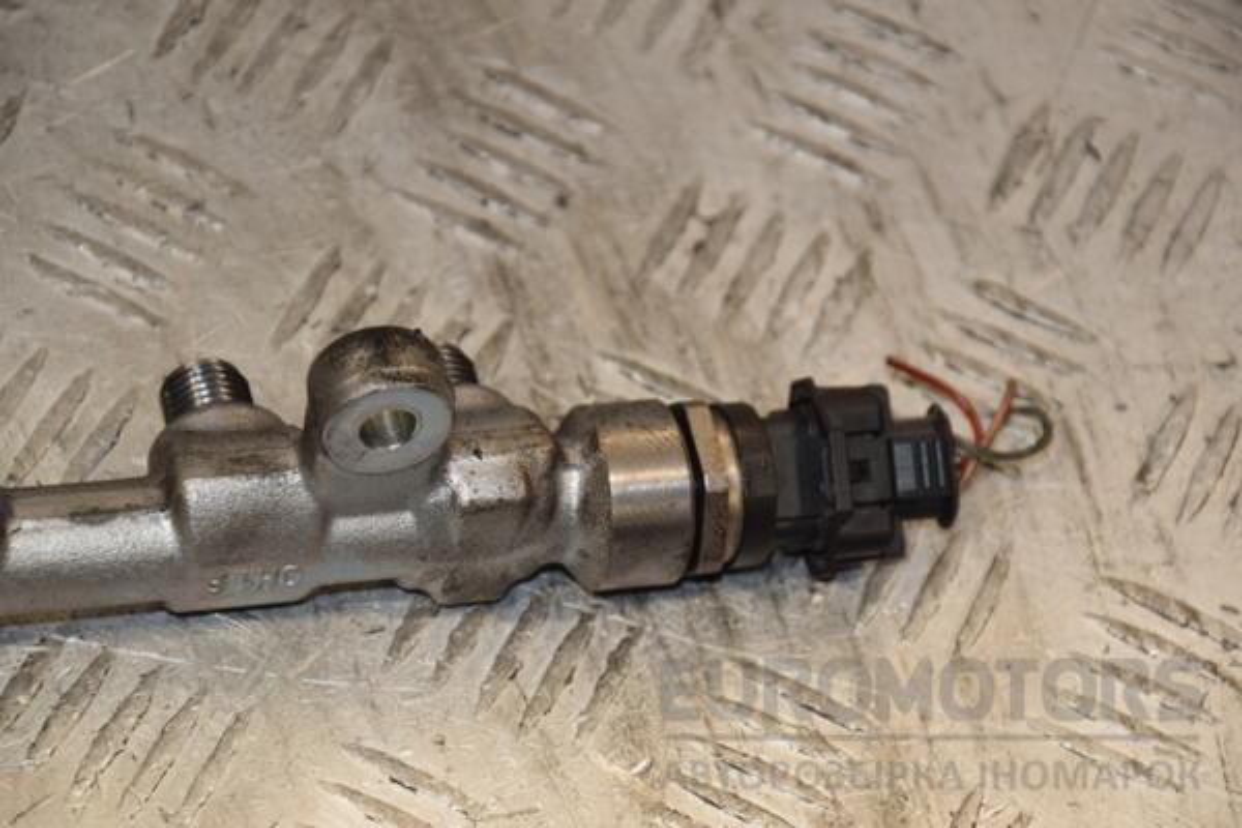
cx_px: 621
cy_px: 414
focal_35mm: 158
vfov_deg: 8.7
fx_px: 5433
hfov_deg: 13.0
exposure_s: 1/200
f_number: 7.1
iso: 800
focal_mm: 105
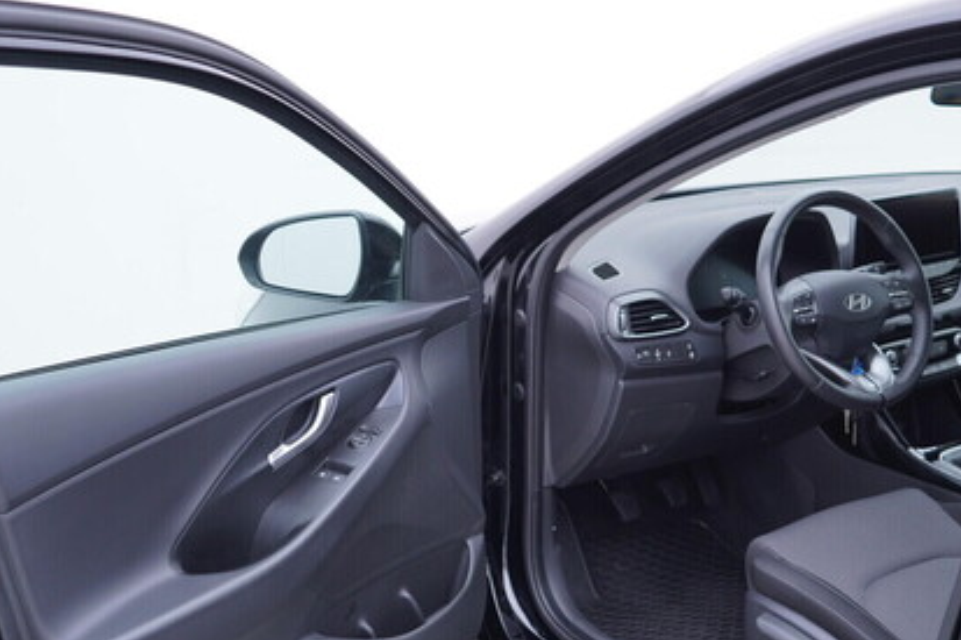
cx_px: 503
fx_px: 1281
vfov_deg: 27.9
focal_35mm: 48
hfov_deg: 41.1
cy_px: 401
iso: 125
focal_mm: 24
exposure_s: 1/40
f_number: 2.8
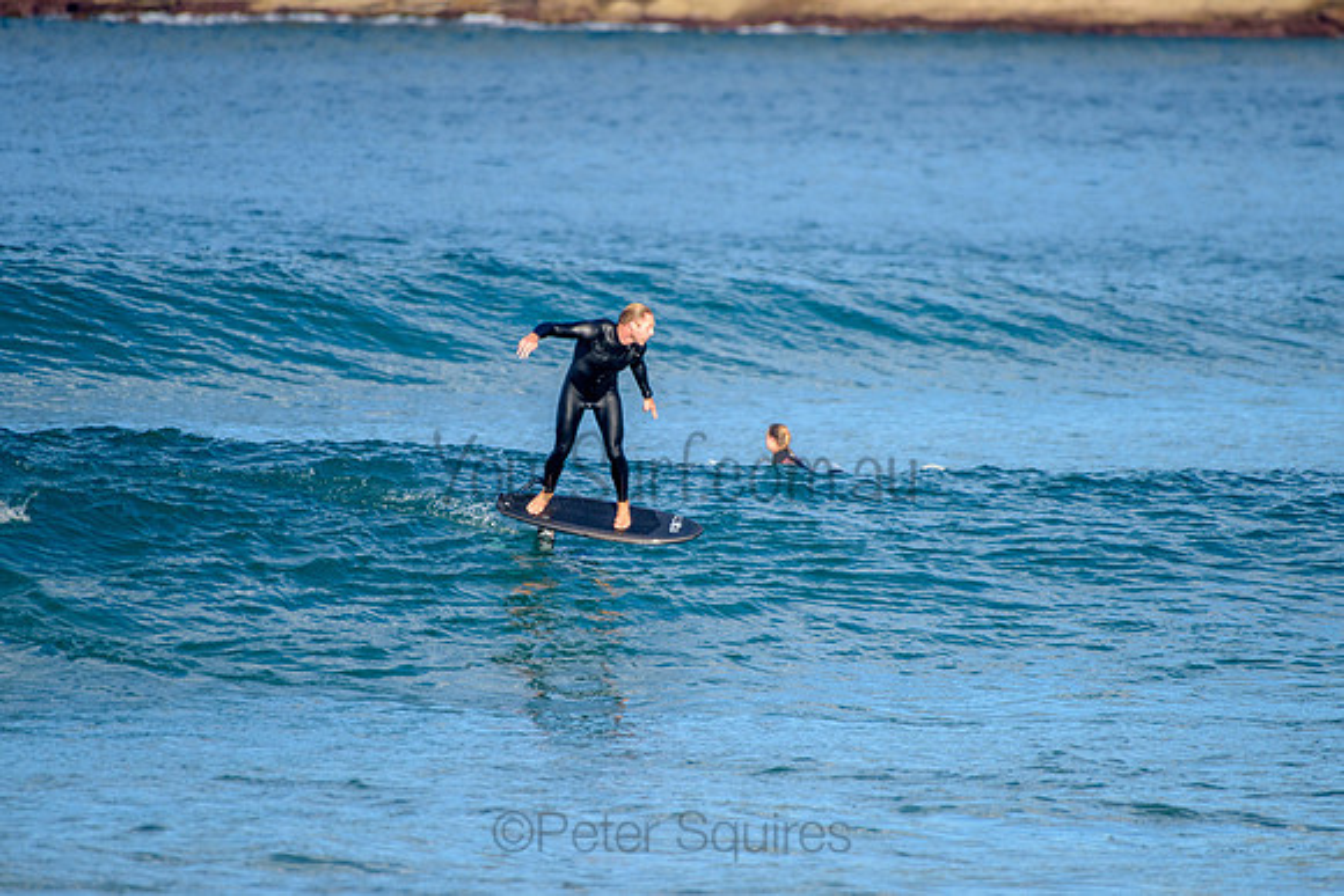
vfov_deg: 2.2
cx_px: 690
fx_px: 22900
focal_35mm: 613
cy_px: 436
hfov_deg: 3.4
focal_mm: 500
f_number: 5.6
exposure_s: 1/2000
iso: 320
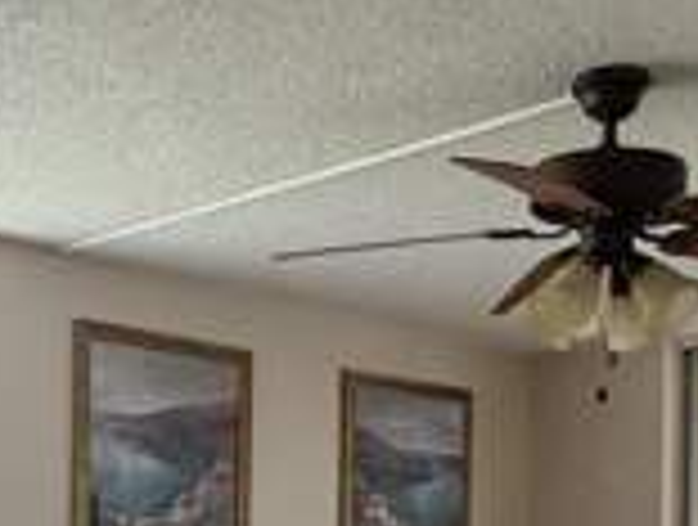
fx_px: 1455
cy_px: 690
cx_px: 252
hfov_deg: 26.9
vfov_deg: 19.0
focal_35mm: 72
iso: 250
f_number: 2.2
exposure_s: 1/120
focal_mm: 2.22
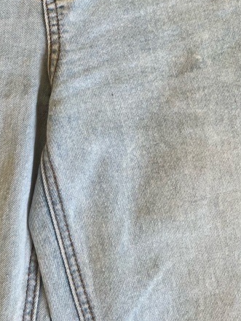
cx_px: 52
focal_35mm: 59
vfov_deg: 30.2
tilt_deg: -85.9
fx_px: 547
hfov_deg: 24.5
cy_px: -6
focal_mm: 5.7
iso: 100
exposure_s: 1/121
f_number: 1.5
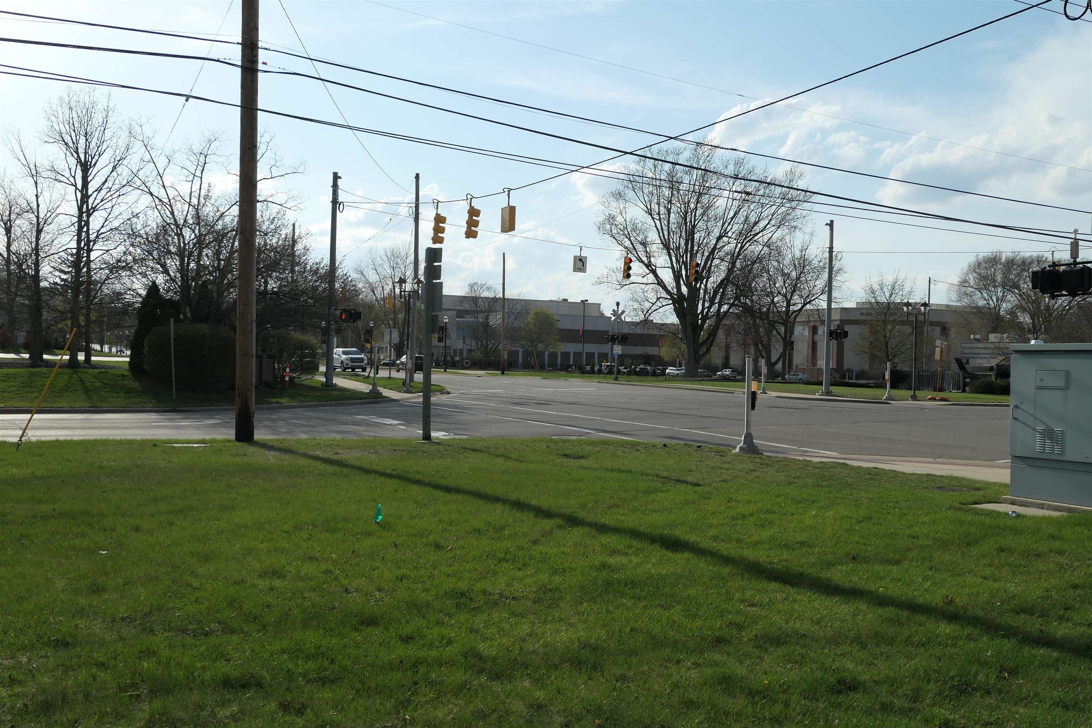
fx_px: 1001
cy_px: 364
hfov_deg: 57.2
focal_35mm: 33
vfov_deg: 40.0
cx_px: 546
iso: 125
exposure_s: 1/1300
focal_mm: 12.2
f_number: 4.5
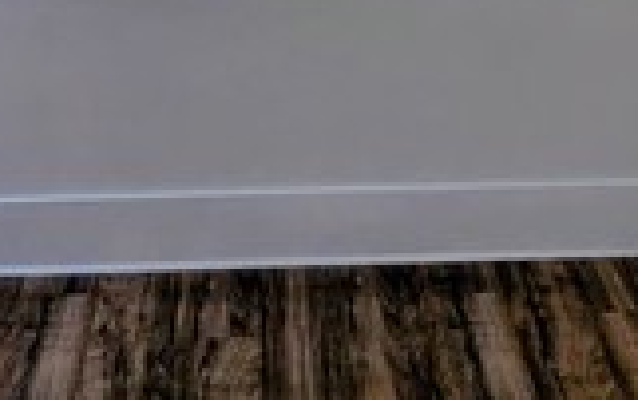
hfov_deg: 20.5
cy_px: -436
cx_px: 416
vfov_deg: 11.5
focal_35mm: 101
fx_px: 1758
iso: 30
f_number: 1.7
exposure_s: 1/3125
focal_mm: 4.53
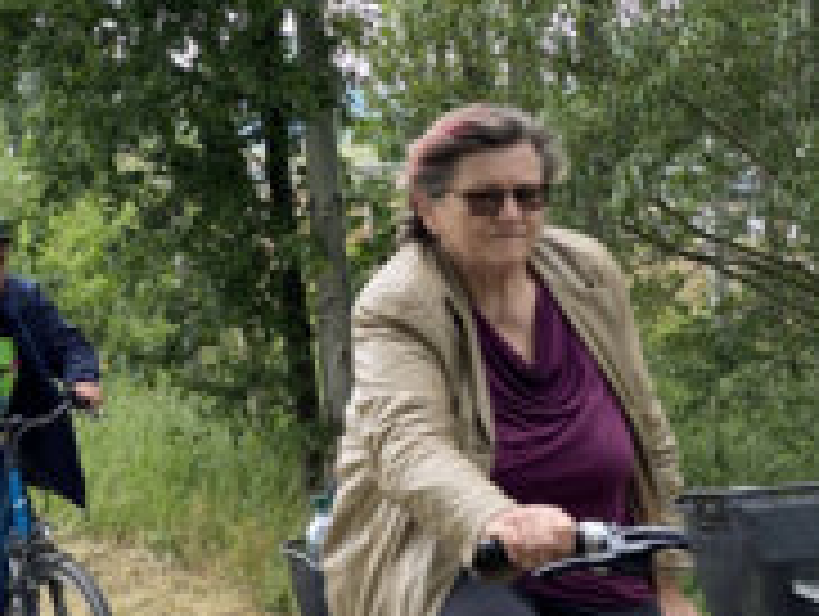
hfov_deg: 17.1
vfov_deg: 13.0
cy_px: 351
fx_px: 2701
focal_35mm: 114
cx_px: 166
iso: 20
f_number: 2
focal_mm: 6
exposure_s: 1/192
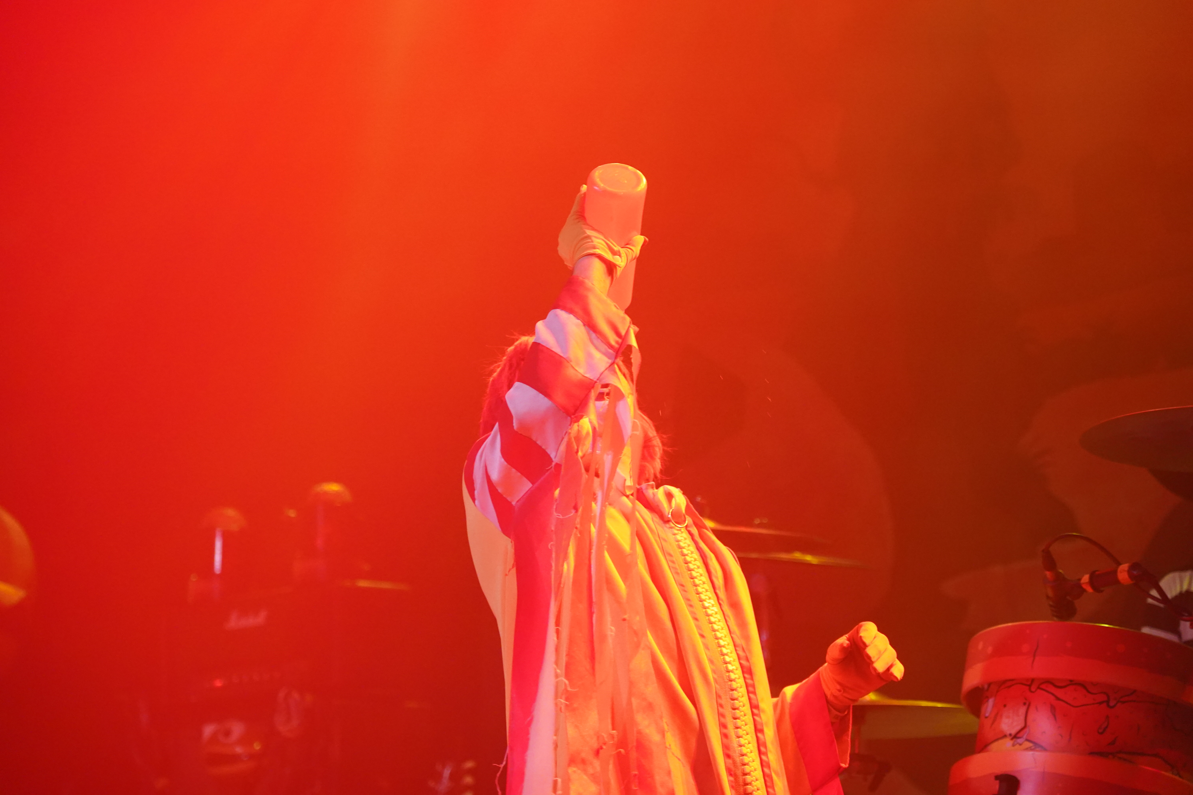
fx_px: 3479
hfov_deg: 19.5
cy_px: 398
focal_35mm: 105
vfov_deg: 13.0
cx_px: 596
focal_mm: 105
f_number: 4
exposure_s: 1/160
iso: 6400
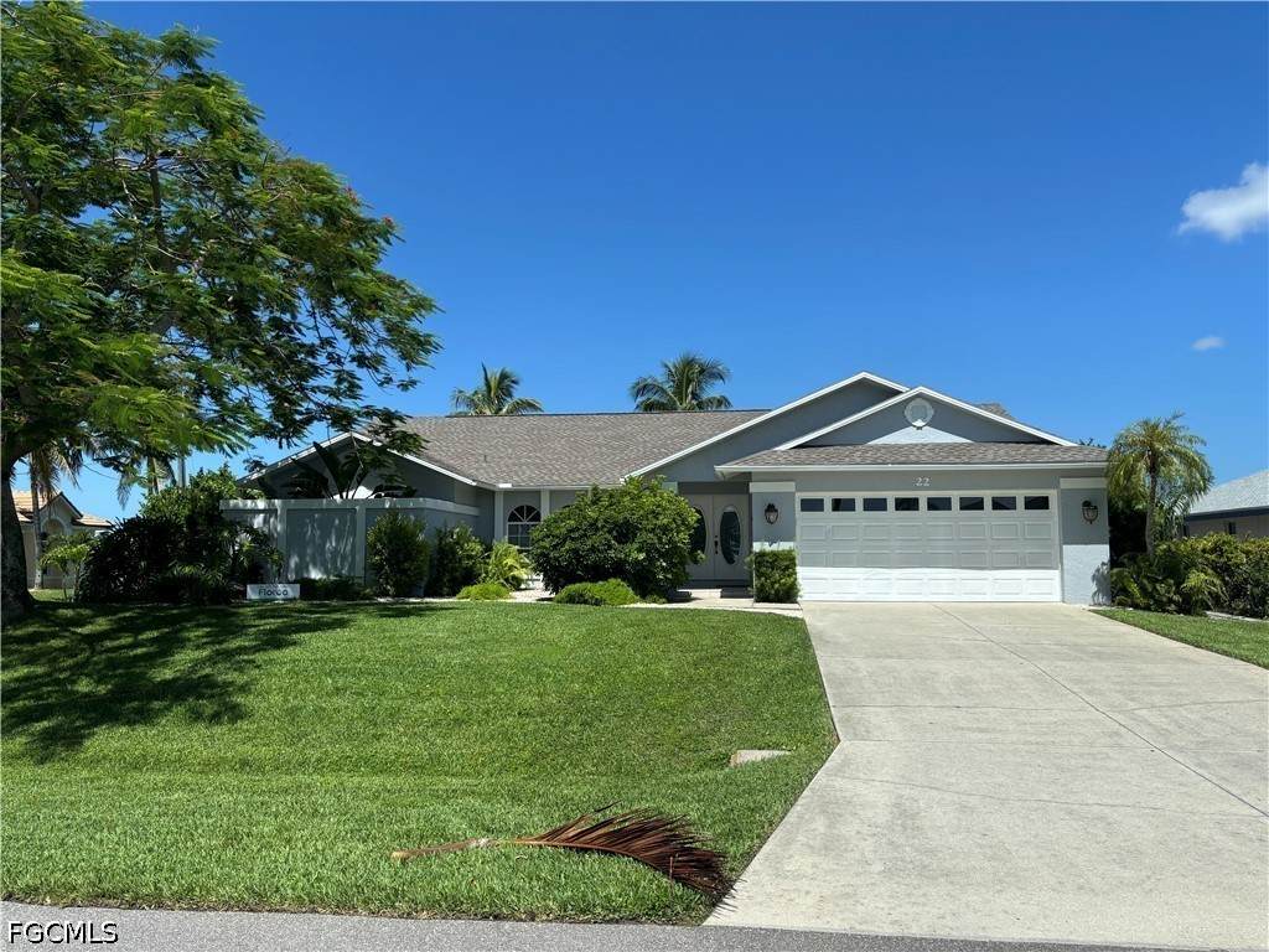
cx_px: 634
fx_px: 953
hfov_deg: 67.3
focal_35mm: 26
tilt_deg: +6.3
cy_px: 476
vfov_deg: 53.1
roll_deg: -0.5
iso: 50
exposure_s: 1/3788
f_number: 1.6
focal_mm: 5.96
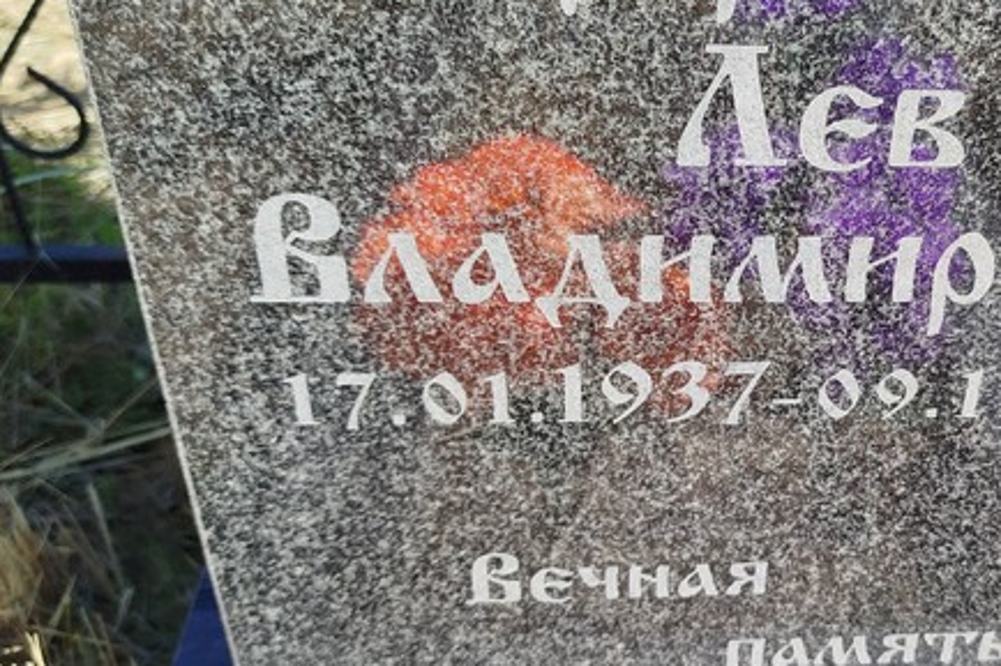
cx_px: 754
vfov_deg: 29.2
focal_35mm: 46
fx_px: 1279
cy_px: 371
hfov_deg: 41.5
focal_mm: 5.31
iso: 50
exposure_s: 1/508
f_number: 1.7
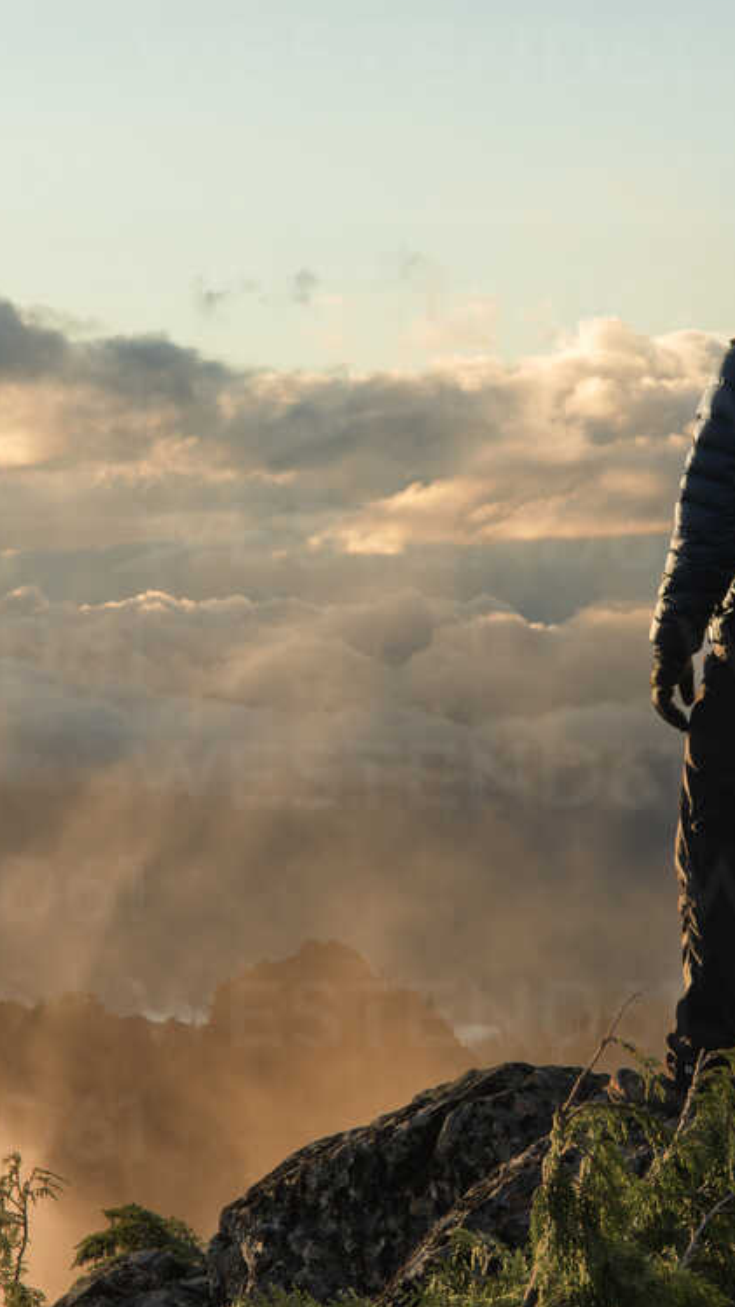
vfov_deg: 11.9
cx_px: 510
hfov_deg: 6.7
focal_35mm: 181
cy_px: 606
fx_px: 6275
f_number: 16
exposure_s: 1/80
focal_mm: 105
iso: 400
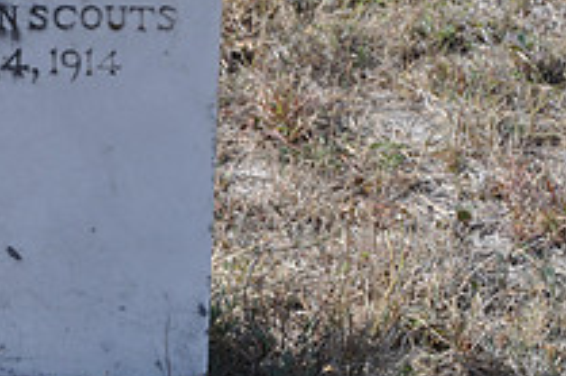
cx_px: 0
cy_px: -61
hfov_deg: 9.5
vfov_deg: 6.3
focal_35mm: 216
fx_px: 3393
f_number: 7.1
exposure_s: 1/200
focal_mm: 52
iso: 200
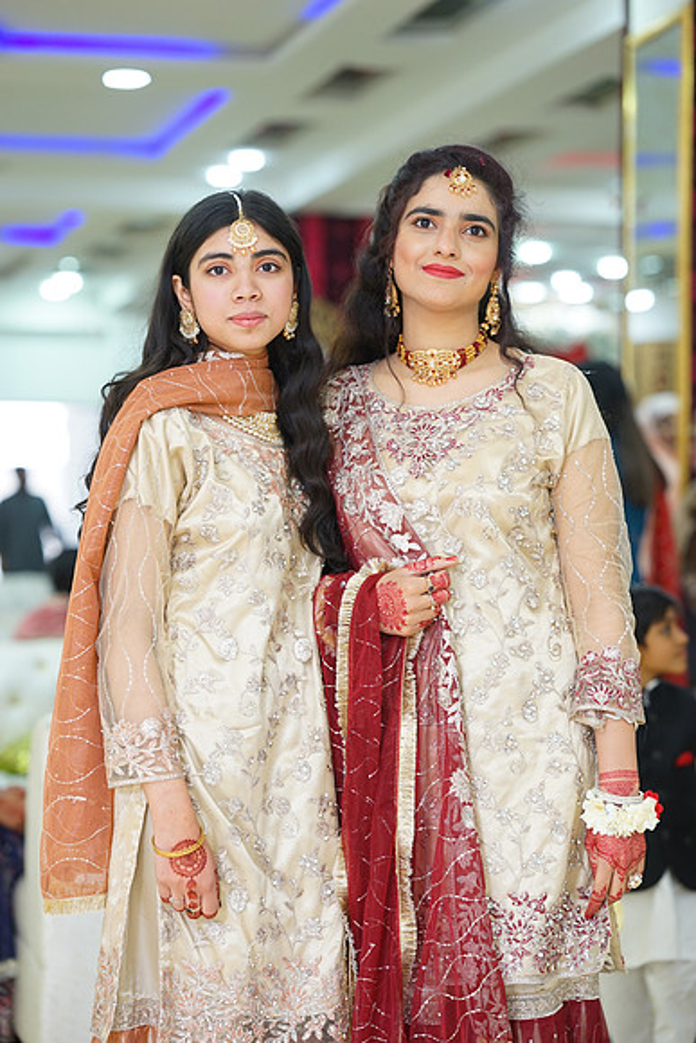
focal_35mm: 85
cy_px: 522
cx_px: 348
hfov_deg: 16.1
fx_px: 2463
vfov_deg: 23.9
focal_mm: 85
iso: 640
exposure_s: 1/160
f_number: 2.8
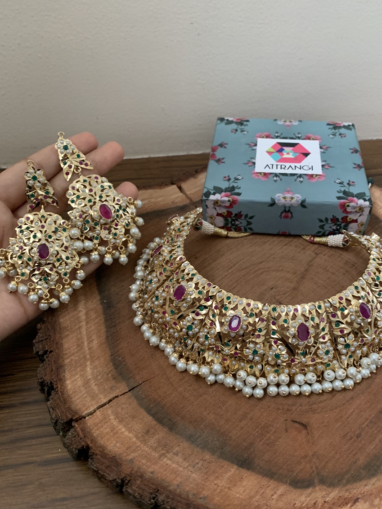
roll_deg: +1.2
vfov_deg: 59.8
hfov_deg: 46.6
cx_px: 220
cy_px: 288
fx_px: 441
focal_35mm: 30
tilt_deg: -44.9
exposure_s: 1/43
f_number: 1.8
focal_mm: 4.25
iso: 400
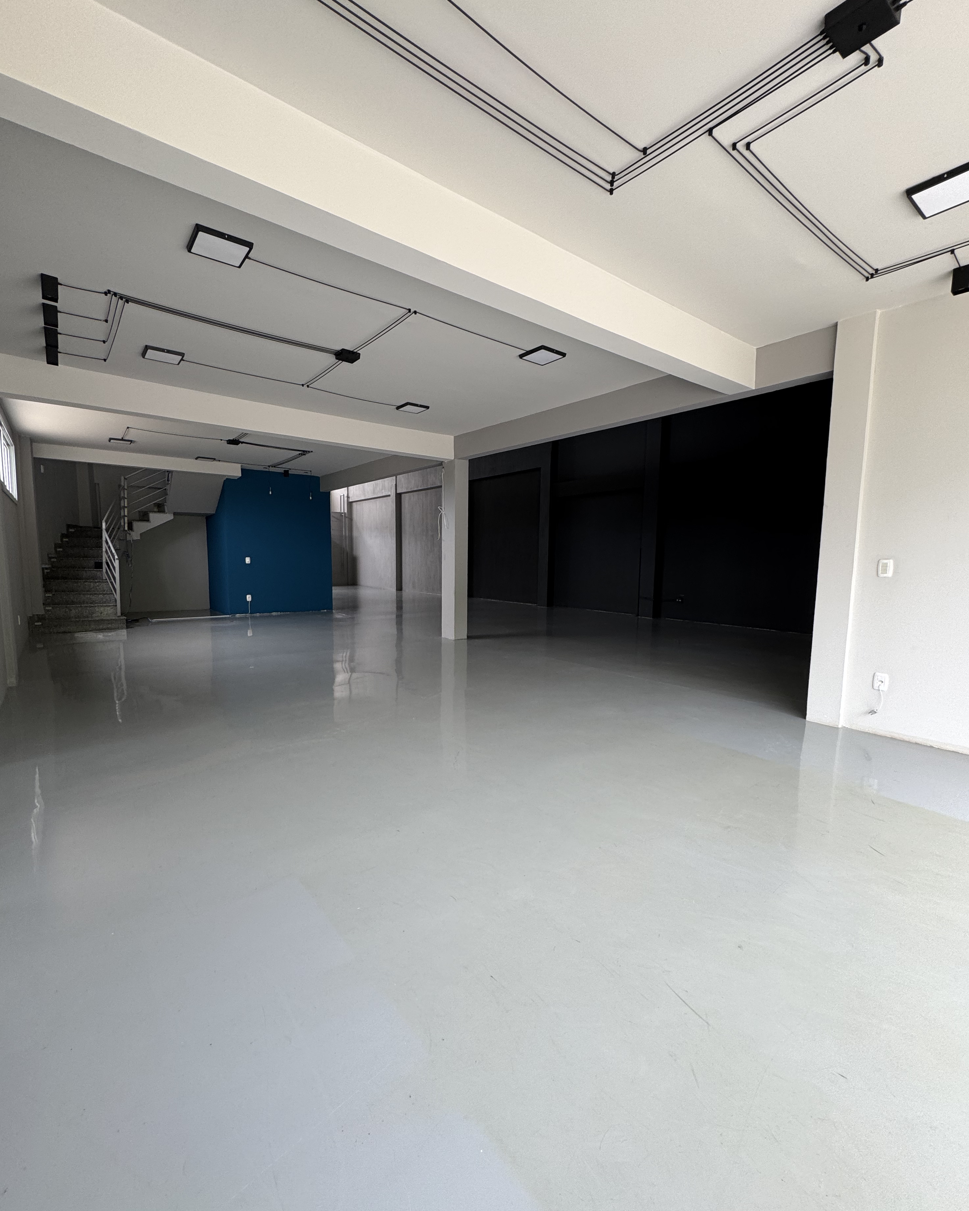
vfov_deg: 96.8
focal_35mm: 15
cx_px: 482
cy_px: 618
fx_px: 538
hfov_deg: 84.0
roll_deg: +0.0
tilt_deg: -6.3
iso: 64
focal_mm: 2.22
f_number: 2.2
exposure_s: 1/99
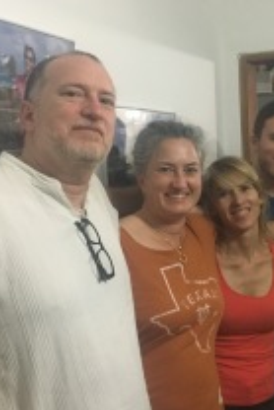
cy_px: 223
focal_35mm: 53
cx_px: 229
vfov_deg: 37.5
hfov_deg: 25.0
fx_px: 604
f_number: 2.2
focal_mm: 4.15
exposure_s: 1/17
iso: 250
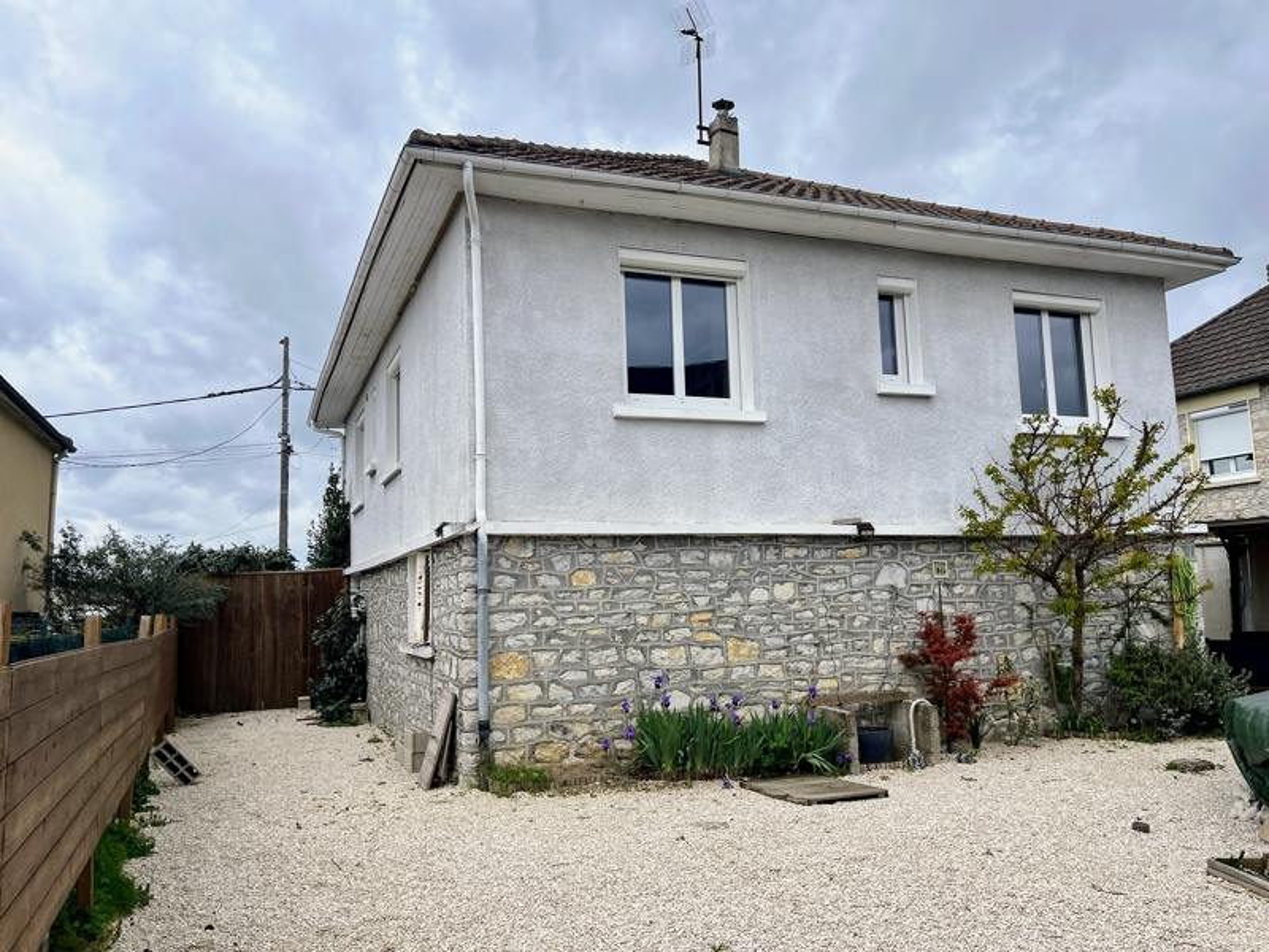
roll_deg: +1.4
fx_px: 953
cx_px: 634
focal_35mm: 26
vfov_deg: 53.1
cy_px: 476
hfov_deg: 67.3
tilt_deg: +5.8
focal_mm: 5.1
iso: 50
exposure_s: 1/1404
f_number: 1.6
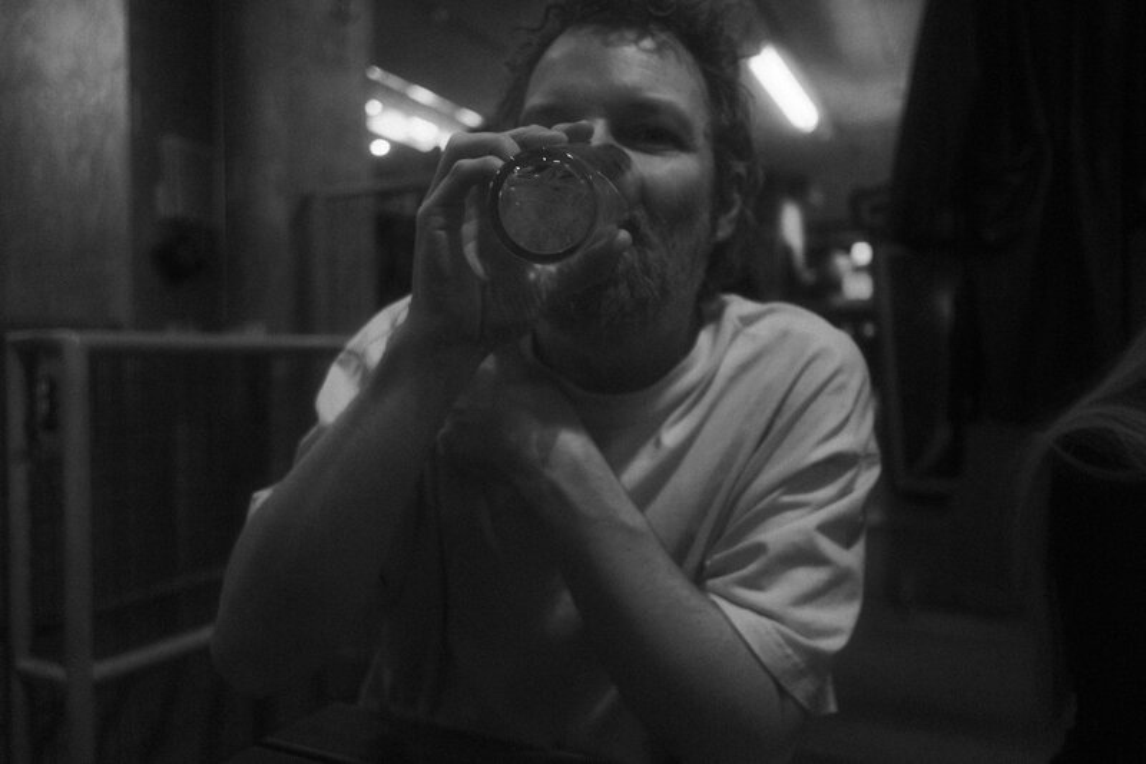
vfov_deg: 47.9
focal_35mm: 27
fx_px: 859
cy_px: 382
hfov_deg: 67.4
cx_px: 573
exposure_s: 1/30
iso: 1600
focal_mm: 18
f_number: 2
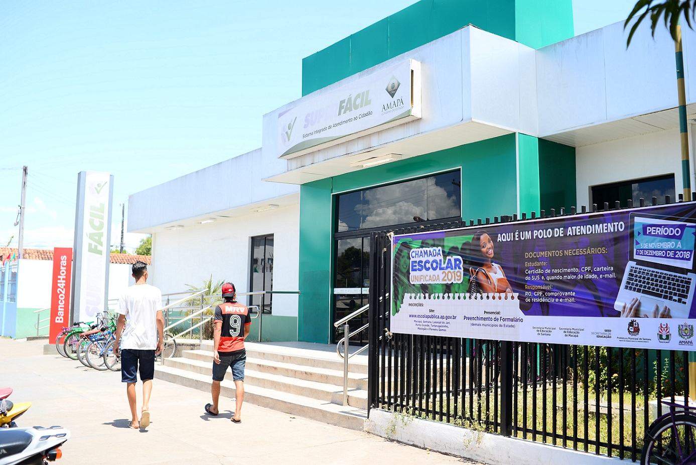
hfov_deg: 54.4
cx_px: 348
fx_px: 677
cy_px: 232
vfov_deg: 37.9
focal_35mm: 35
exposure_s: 1/500
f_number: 3.5
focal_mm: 35
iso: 100
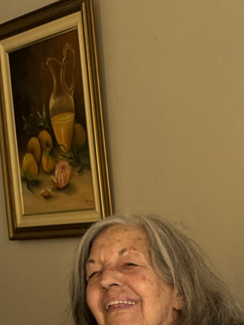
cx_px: 337
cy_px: 429
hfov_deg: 15.8
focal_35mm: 88
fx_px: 827
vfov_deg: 20.3
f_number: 1.78
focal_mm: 6.76
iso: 200
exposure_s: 1/121
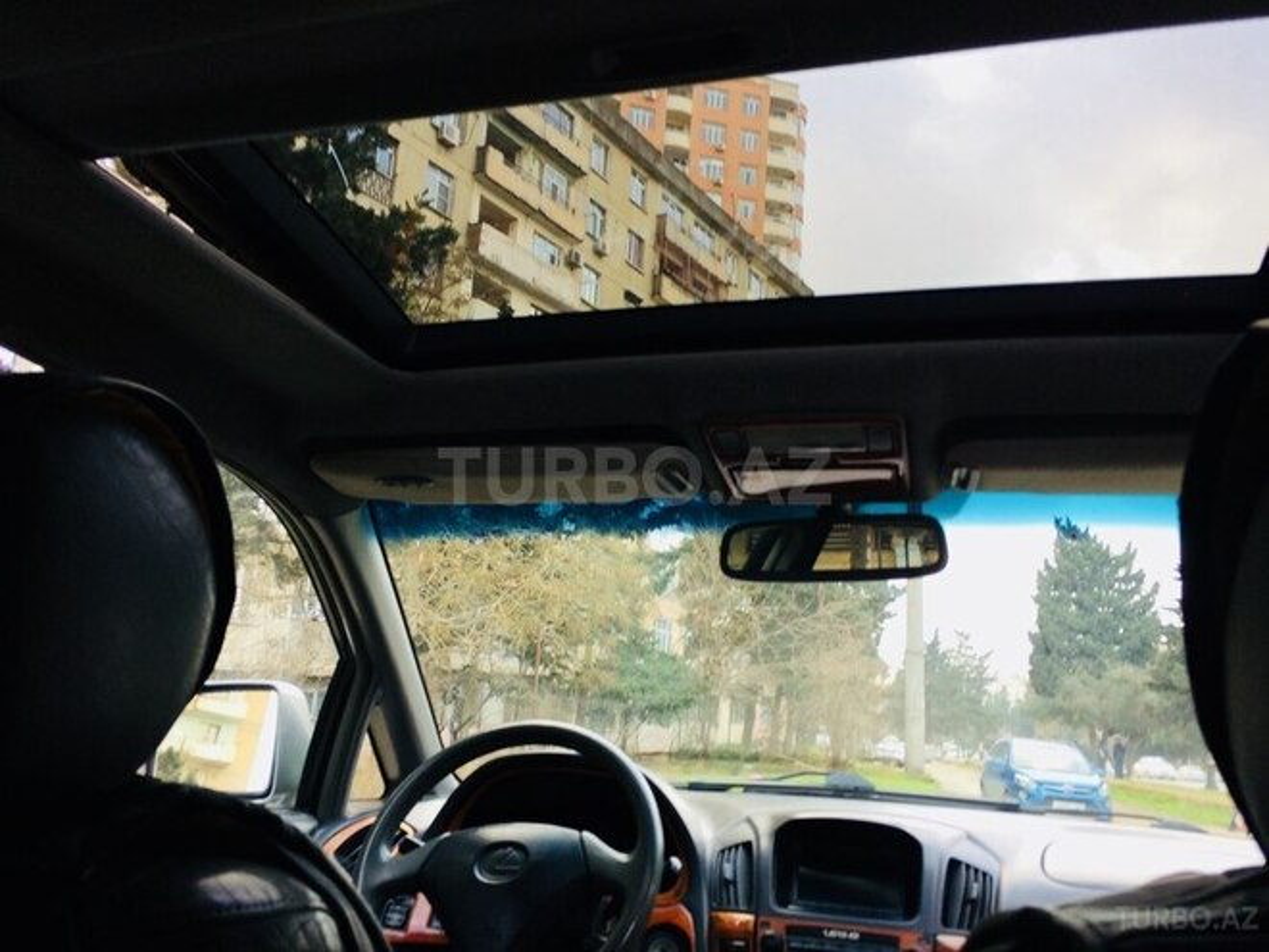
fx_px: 1063
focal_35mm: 29
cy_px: 476
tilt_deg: +9.7
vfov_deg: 48.2
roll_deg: -3.3
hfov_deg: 61.7
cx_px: 634
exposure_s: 1/50
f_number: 2.2
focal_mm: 4.15
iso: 40
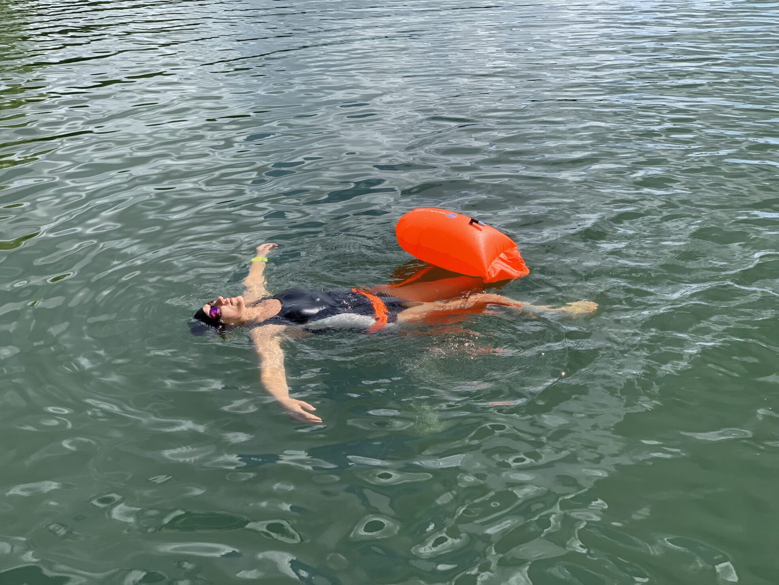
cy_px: 292
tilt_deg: -23.3
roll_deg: +1.6
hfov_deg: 36.8
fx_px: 1170
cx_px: 390
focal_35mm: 52
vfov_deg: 28.0
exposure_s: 1/675
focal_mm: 6
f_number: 2.4
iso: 16
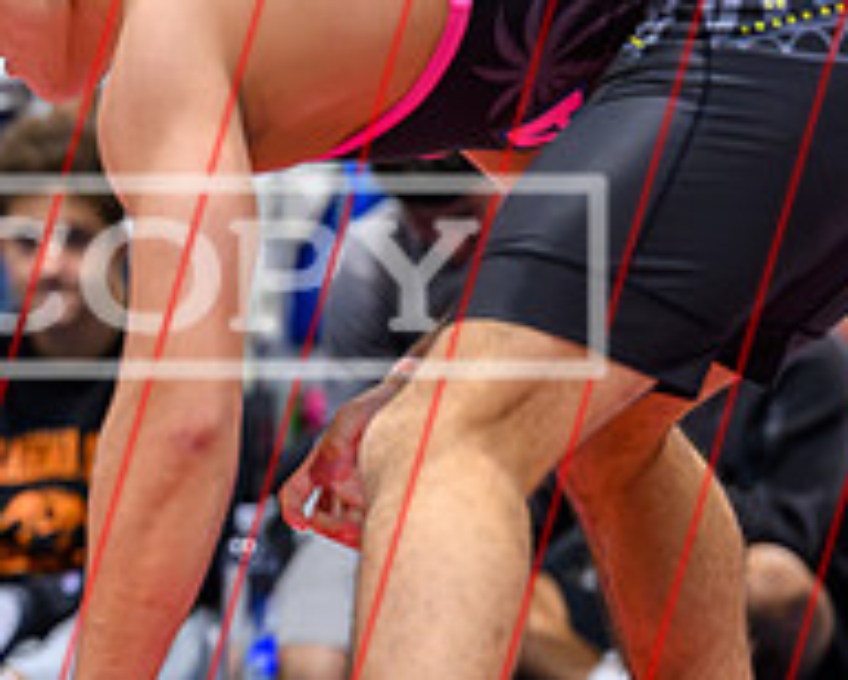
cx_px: -641
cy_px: 340
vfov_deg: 4.1
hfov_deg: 5.0
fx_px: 9547
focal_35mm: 380
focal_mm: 94
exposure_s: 1/640
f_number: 2.8
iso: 3200
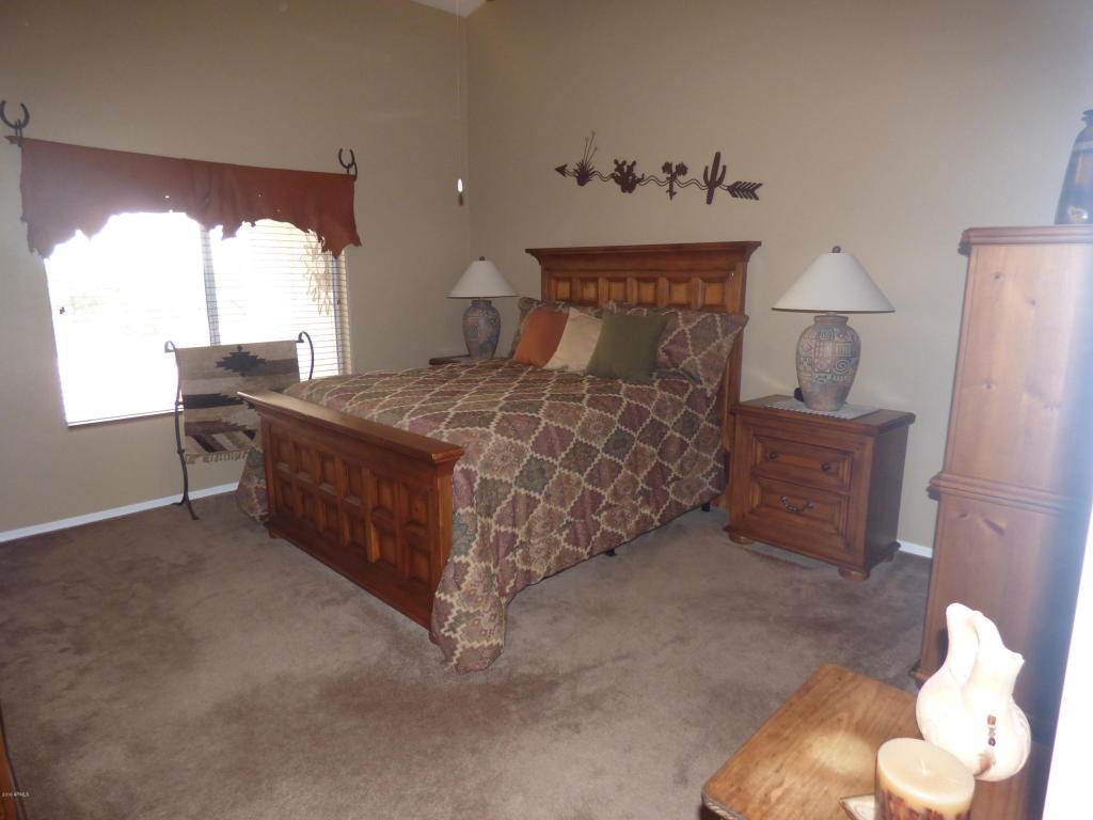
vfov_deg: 66.0
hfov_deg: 81.7
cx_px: 546
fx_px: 631
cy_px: 410
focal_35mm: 20
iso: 250
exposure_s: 1/60
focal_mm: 3.58
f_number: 2.8
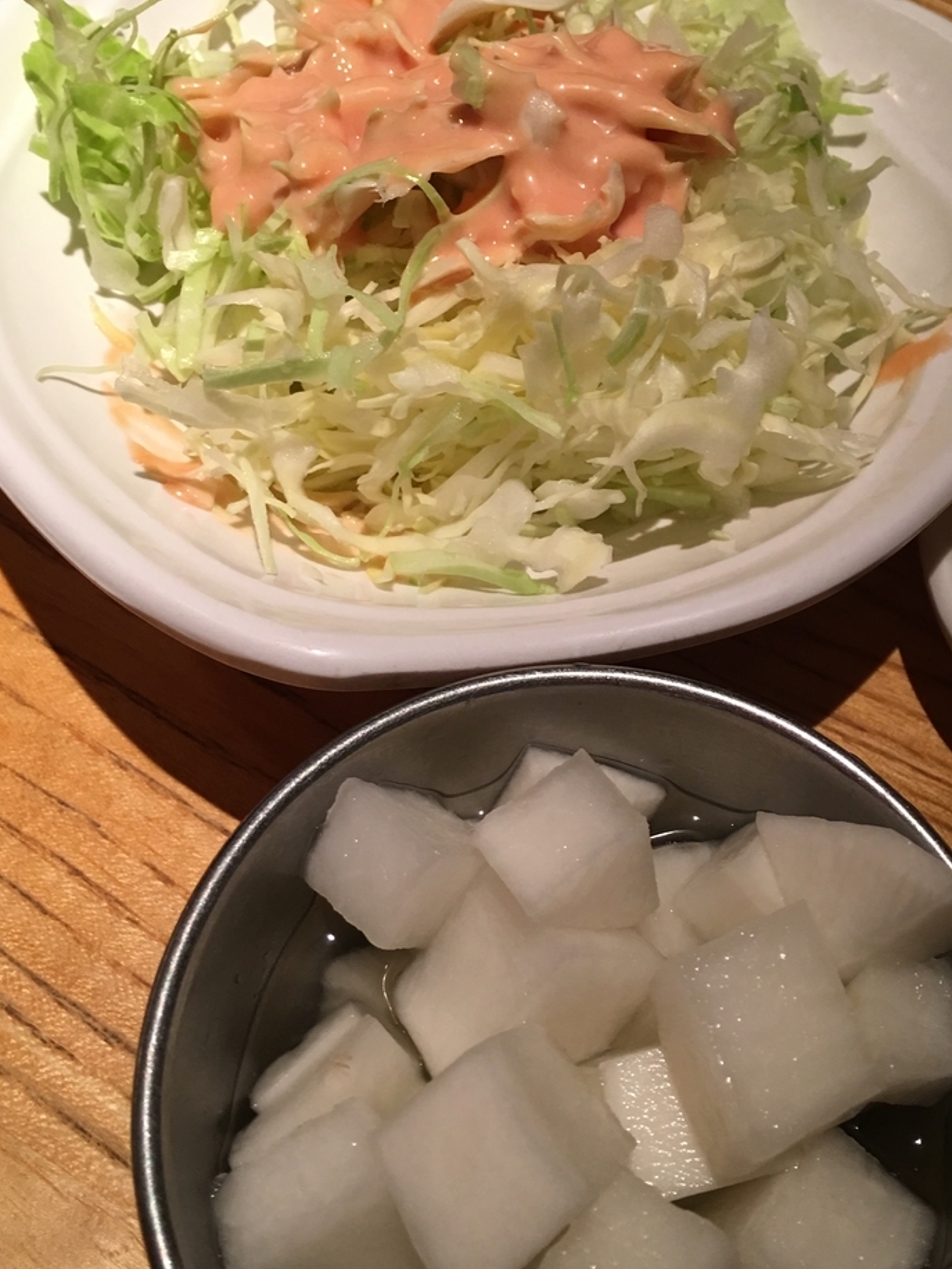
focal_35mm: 38
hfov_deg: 37.7
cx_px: 531
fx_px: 1393
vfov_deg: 49.0
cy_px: 625
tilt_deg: -57.5
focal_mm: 4.15
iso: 50
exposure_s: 1/15
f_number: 2.2
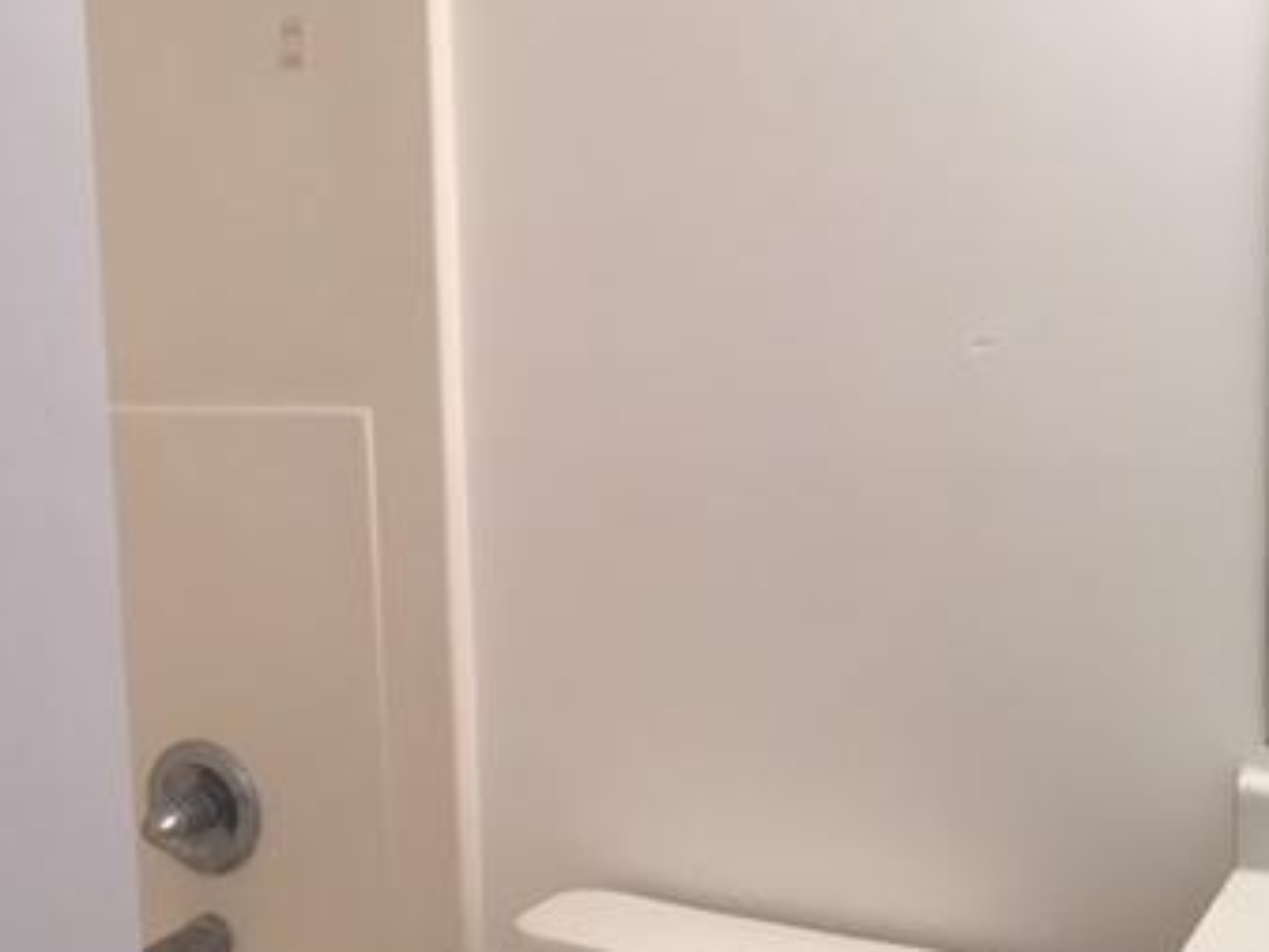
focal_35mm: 55
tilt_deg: -8.6
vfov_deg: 26.6
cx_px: 346
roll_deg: +2.5
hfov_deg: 34.3
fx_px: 2017
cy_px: 527
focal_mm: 4.15
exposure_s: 1/30
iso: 50
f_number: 2.2
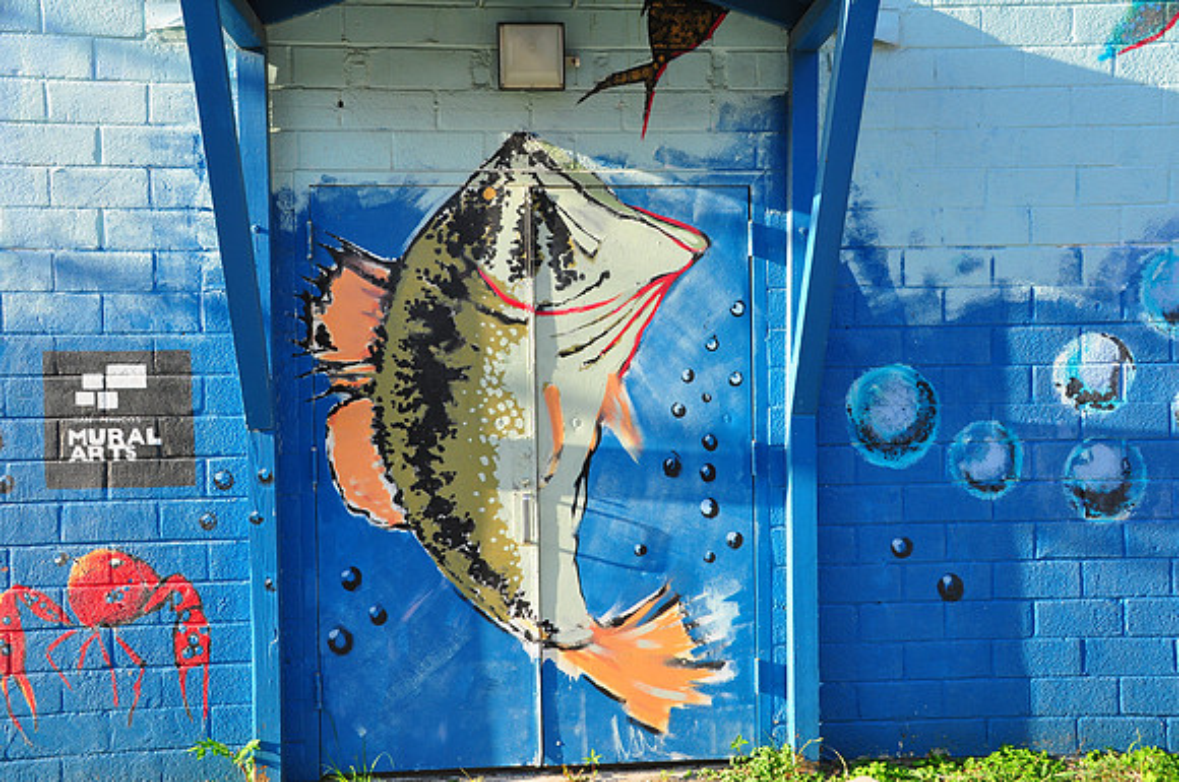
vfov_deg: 31.8
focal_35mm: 42
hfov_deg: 46.5
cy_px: 391
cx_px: 590
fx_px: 1374
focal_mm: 28
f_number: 8
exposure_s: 1/125
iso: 200
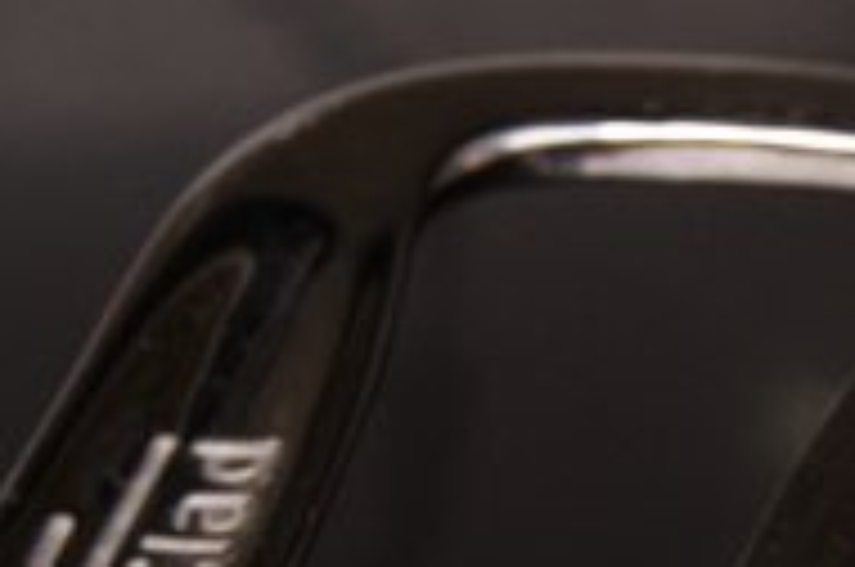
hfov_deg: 7.0
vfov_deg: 5.1
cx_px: 2660
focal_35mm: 259
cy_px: 1325
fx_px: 6141
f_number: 7.1
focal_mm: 41
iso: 2000
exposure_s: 1/1250
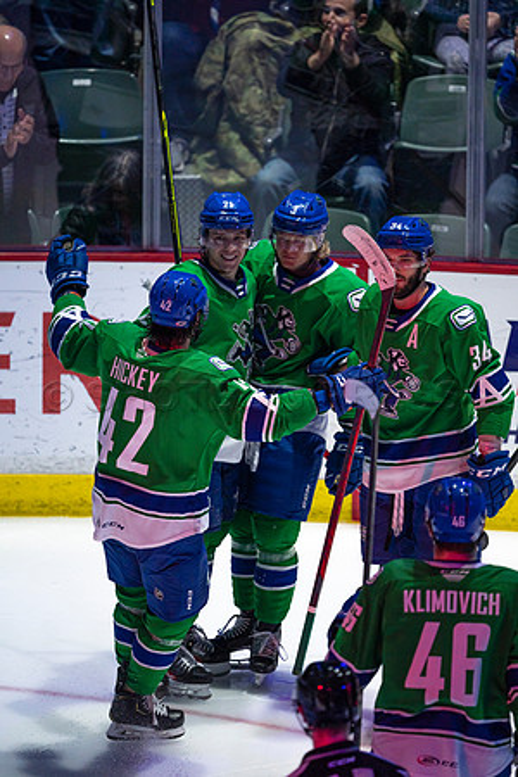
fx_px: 12949
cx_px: 259
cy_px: 388
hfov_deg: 2.3
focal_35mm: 600
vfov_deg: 3.4
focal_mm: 600
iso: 2000
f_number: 4
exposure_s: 1/1000
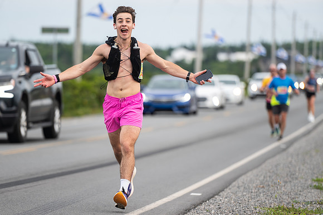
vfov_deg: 5.9
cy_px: 113
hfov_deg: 8.8
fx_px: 2089
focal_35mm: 233
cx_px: 135
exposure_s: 1/800
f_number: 4
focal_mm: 200
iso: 500
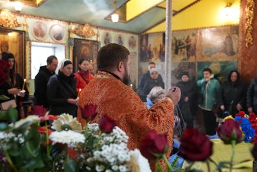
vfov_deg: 28.7
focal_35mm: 47
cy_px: 86
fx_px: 336
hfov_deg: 41.9
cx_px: 128
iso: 6400
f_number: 4
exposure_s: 1/200
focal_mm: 47
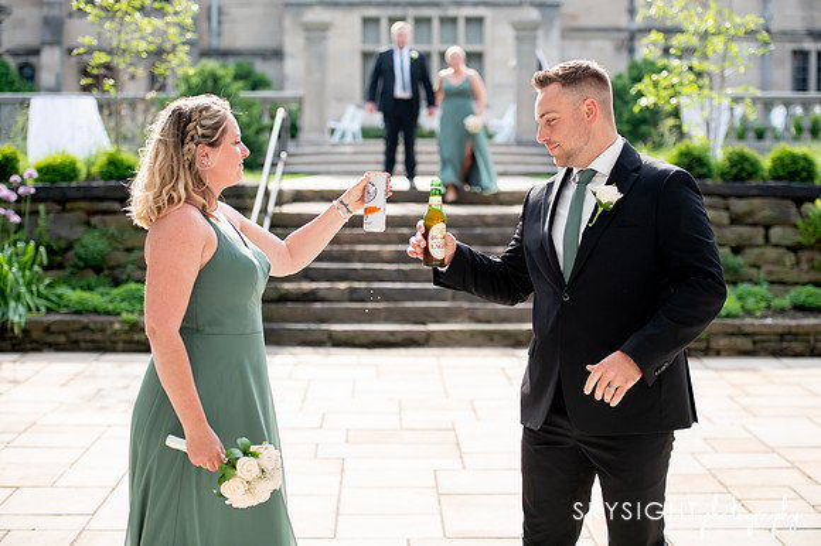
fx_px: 1672
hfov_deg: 27.6
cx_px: 428
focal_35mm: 73
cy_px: 263
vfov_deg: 18.6
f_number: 2.8
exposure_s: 1/1250
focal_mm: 70
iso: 320
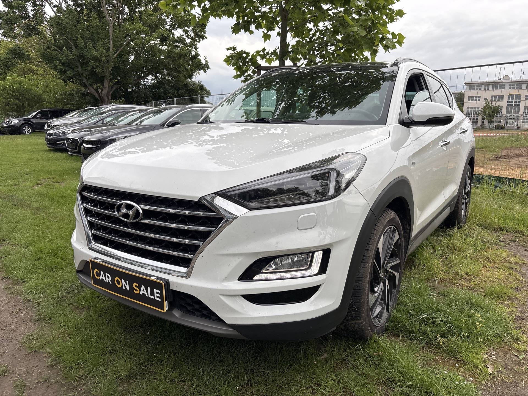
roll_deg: -1.6
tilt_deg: -9.7
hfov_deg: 67.3
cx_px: 264
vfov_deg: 53.1
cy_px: 198
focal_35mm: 26
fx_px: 397
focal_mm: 5.96
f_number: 1.6
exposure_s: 1/781
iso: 50
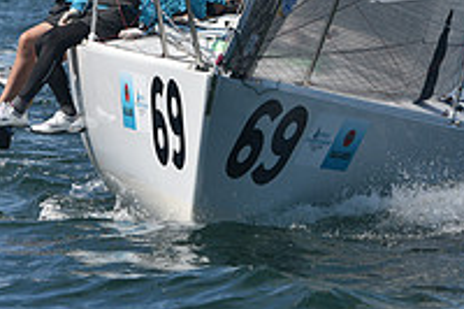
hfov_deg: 5.3
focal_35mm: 392
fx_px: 5048
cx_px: 167
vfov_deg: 3.5
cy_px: 1
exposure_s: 1/1000
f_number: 6.3
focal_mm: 135
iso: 250
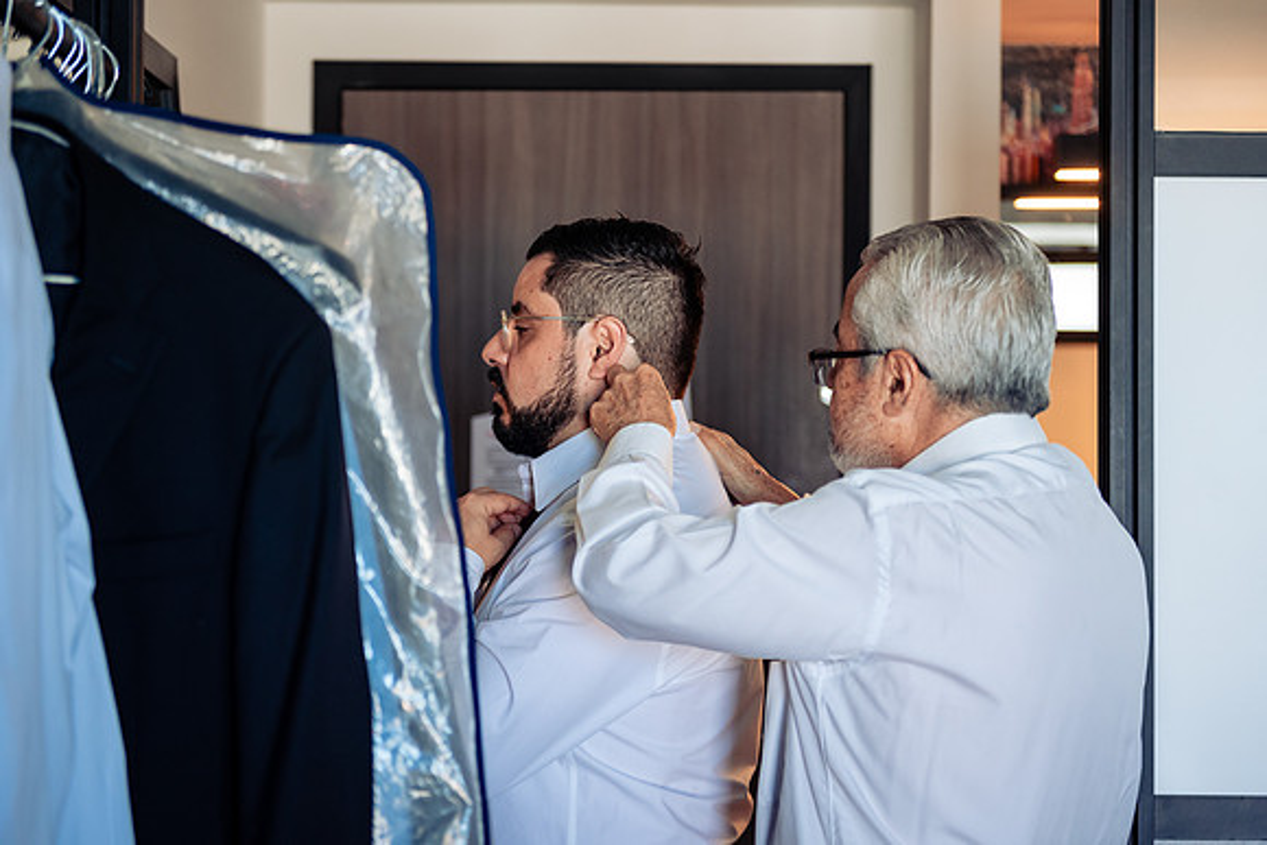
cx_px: 634
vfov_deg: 21.1
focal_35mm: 65
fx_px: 2271
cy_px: 422
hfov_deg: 31.2
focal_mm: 62
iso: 800
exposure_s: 1/100
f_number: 4.5
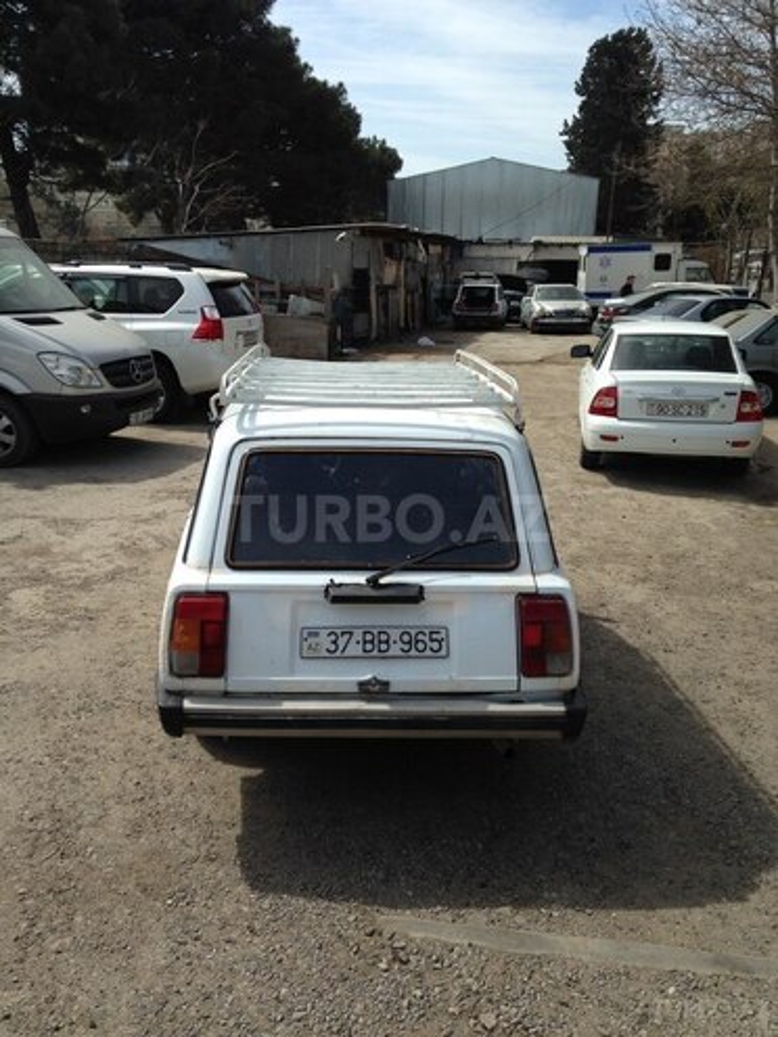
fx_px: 989
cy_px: 518
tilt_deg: -12.1
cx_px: 389
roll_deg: -2.0
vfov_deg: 55.4
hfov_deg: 42.9
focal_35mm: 33
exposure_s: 1/1642
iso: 50
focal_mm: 4.12
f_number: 2.4
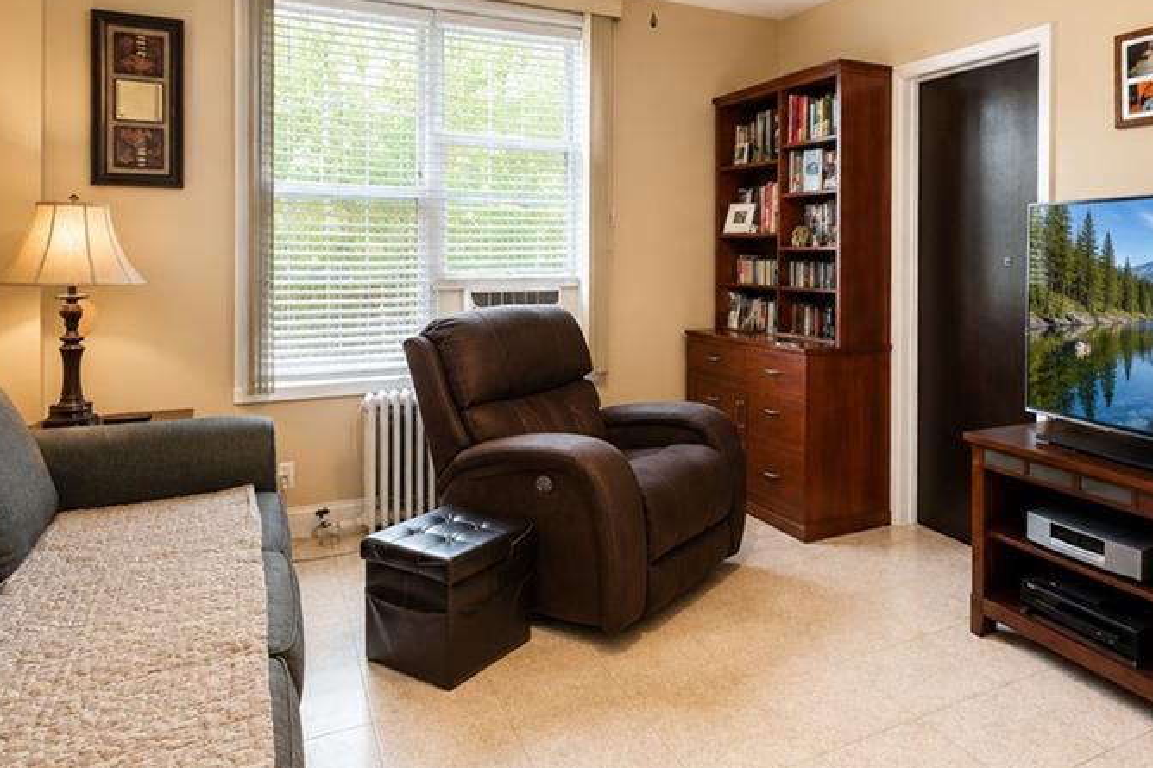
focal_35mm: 23
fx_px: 736
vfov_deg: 54.1
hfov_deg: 75.1
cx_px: 703
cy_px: 264
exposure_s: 1/50
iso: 2000
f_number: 6.4
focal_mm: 10
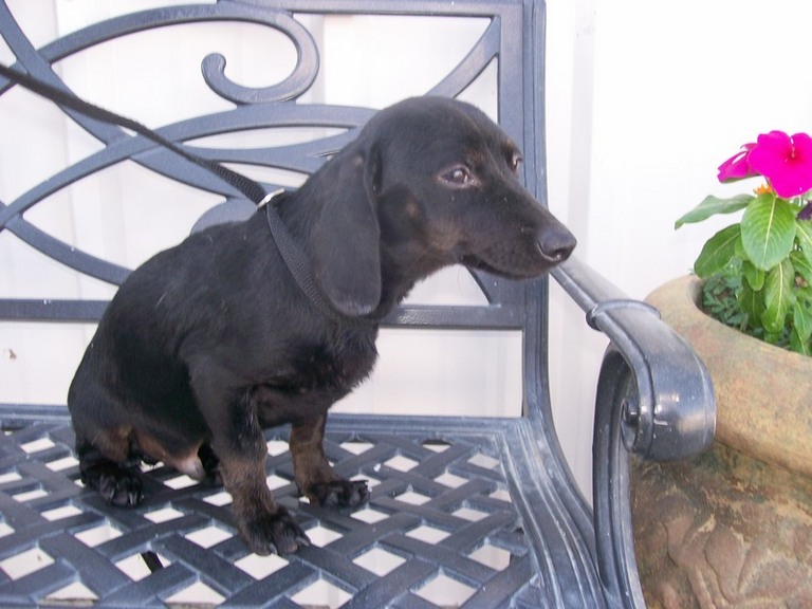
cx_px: 406
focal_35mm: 36
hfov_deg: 51.4
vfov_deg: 39.7
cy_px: 304
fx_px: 844
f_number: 2.7
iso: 80
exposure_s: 1/87
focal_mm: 6
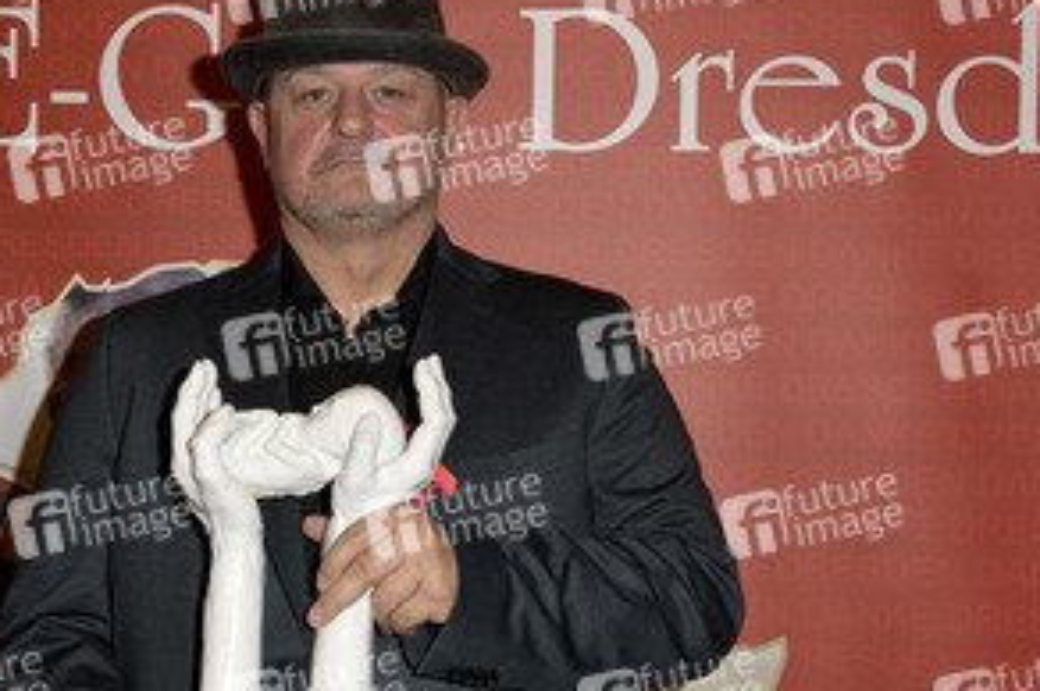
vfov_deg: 24.9
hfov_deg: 36.6
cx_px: 362
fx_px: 1558
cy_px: 427
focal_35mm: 54
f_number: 5
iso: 800
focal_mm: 35
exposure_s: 1/250
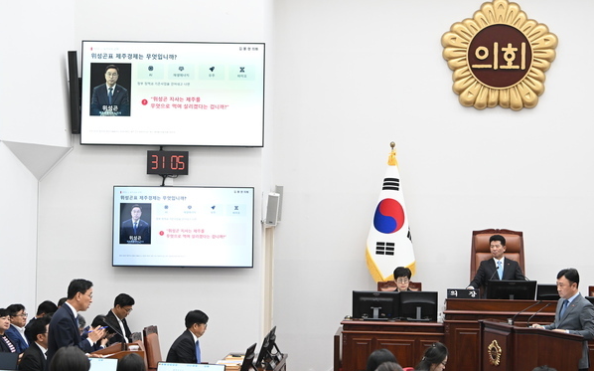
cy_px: 184
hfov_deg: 27.5
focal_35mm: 75
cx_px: 311
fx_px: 1213
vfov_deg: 17.4
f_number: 4.5
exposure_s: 1/200
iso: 2500
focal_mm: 70
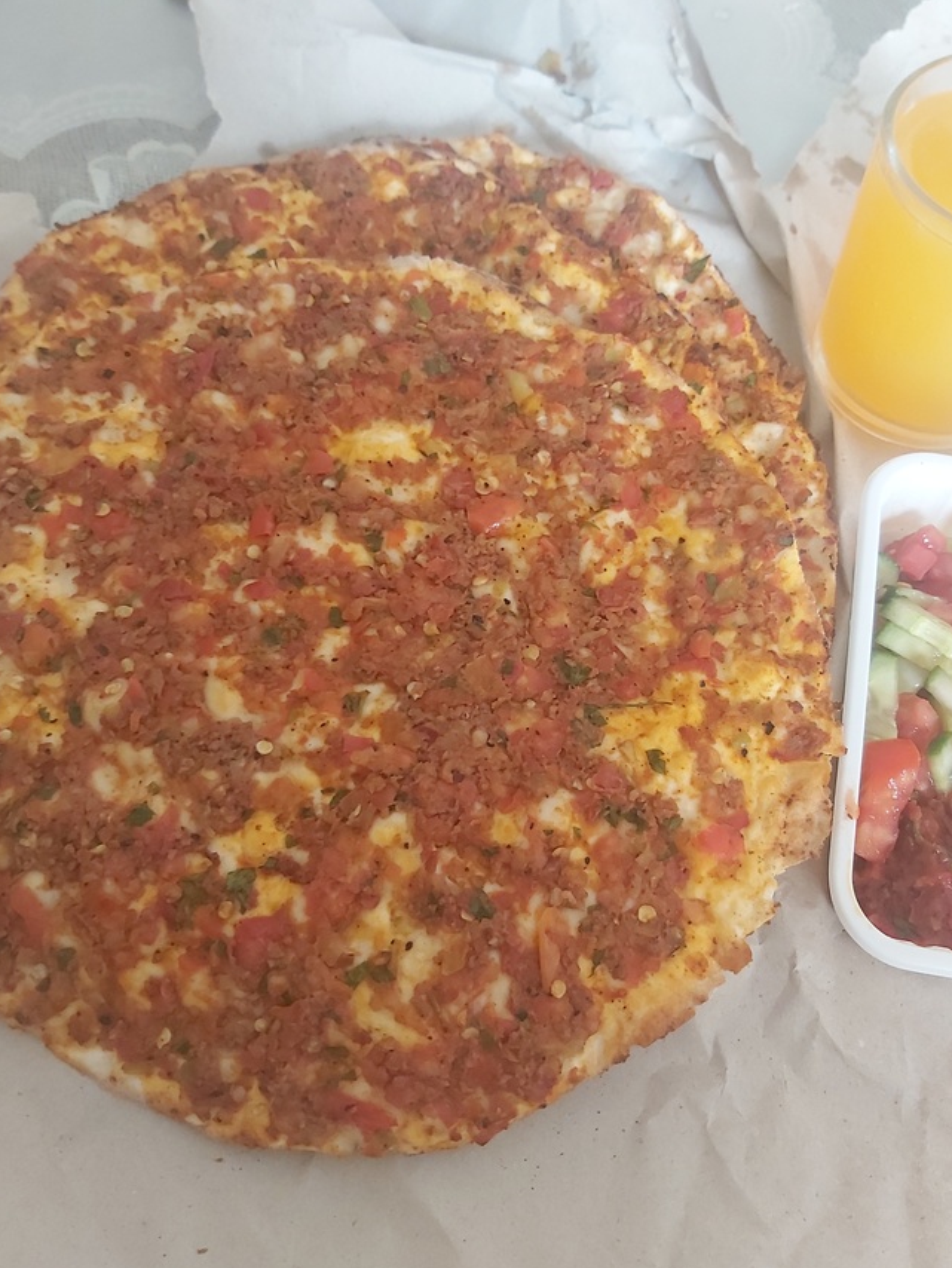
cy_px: 665
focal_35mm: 28
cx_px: 495
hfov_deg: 49.8
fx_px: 1026
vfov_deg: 63.4
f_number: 1.7
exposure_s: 1/33
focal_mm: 3.92
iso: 250
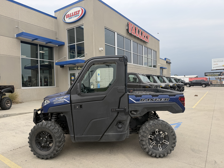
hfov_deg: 71.6
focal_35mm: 24
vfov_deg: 56.8
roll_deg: +1.2
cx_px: 112
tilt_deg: +0.4
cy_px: 84
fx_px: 155
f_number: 1.78
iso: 80
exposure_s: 1/1060
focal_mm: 6.76
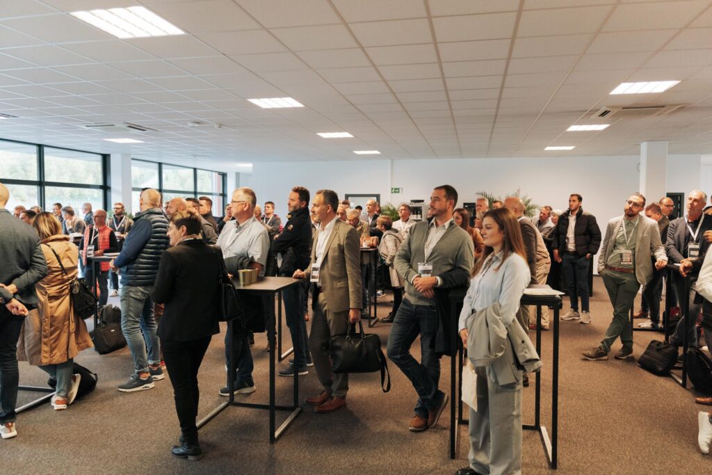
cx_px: 356
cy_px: 238
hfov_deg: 65.5
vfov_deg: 46.4
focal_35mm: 28
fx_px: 554
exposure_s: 1/200
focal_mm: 28
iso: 1250
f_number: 2.8
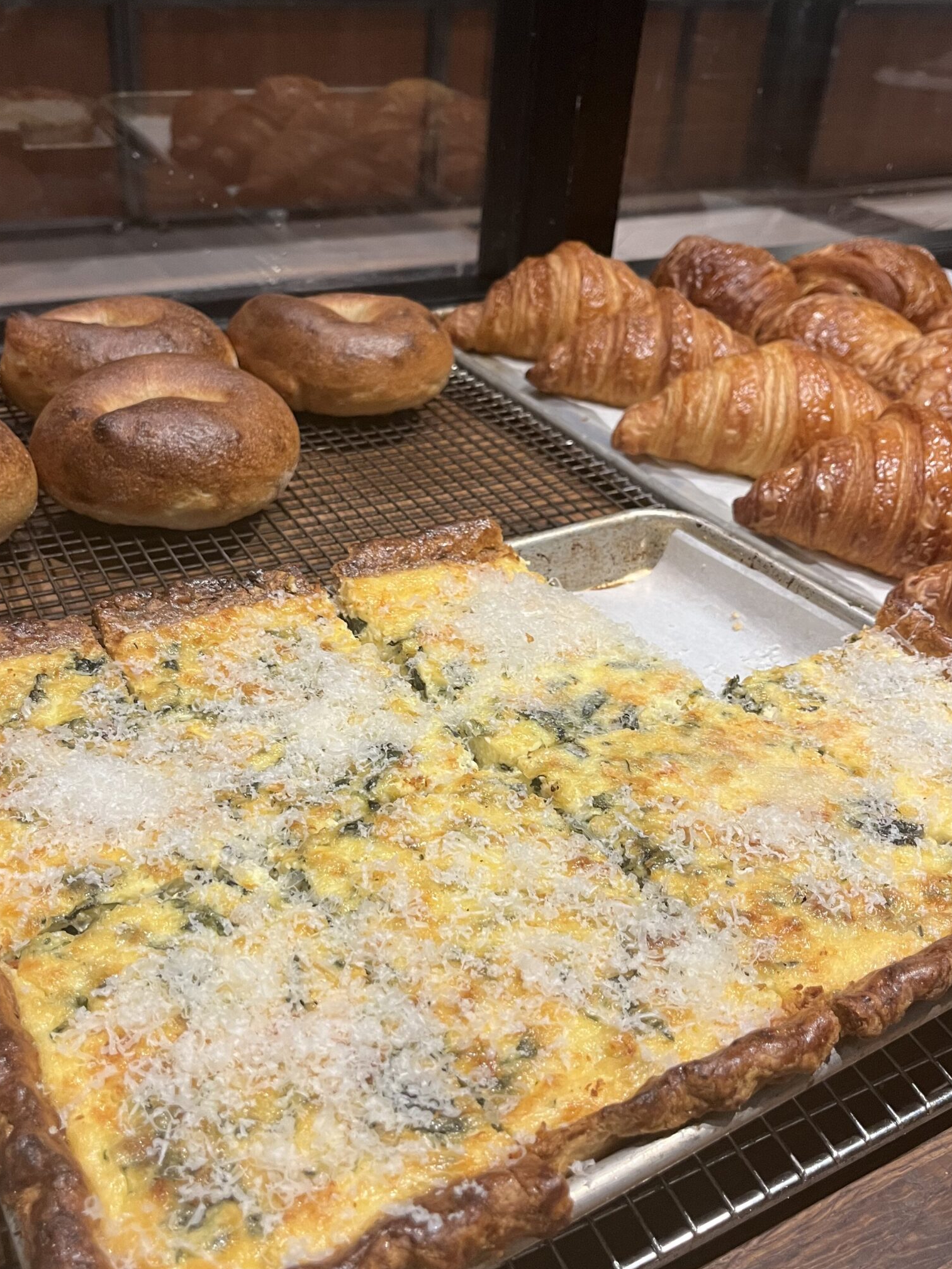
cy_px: 607
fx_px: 1210
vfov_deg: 55.3
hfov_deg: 42.9
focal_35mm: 33
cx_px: 414
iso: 200
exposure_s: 1/60
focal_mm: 5.1
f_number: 1.6
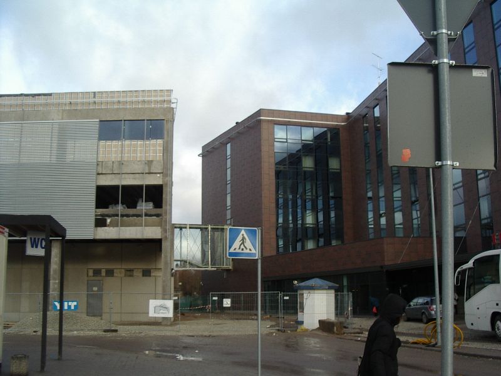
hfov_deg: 49.0
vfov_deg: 37.7
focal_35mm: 38
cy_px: 188
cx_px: 250
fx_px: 550
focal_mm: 5.8
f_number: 4.8
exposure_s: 1/160
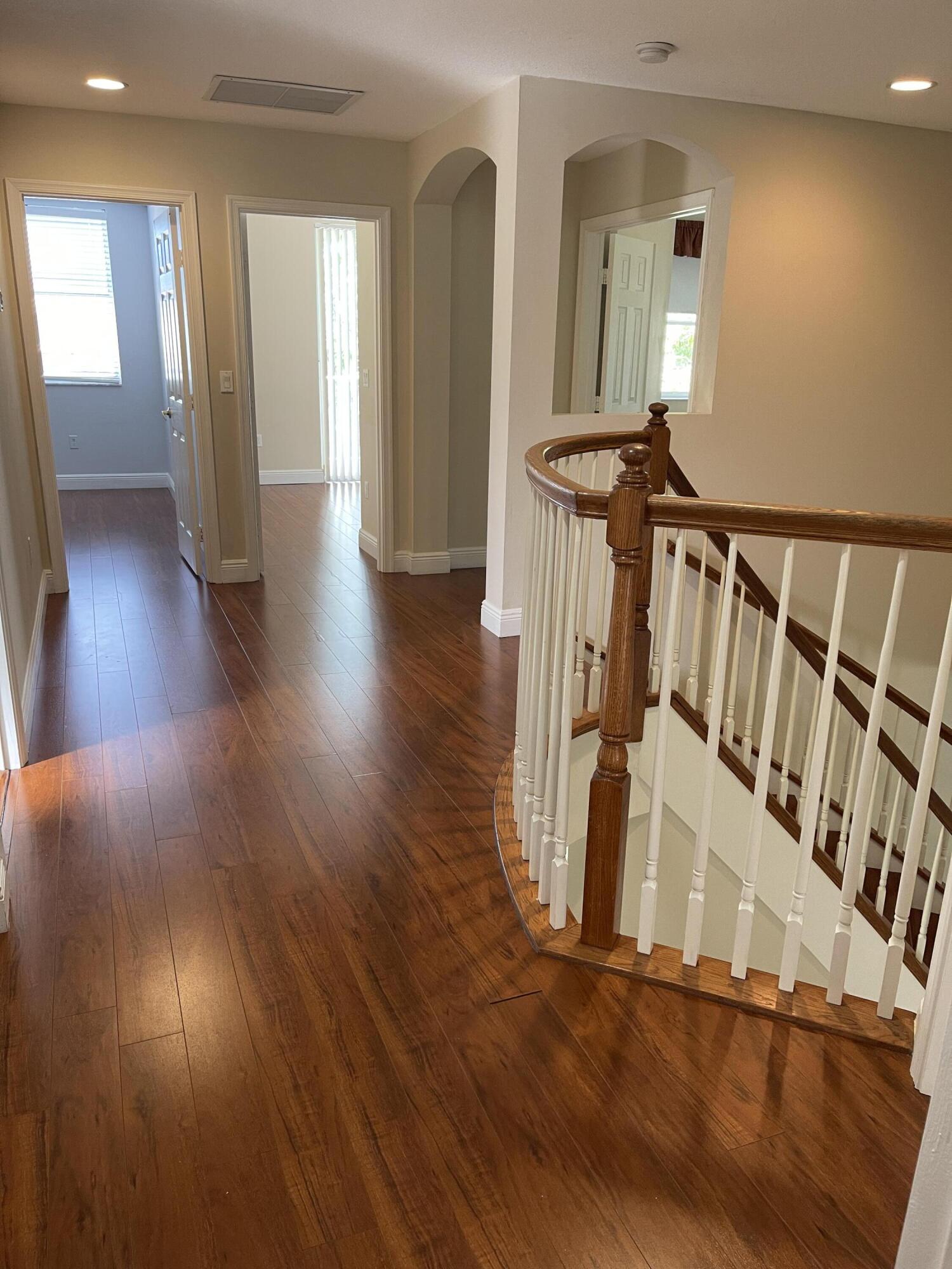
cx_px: 476
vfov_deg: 69.4
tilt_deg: -17.4
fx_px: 917
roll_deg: -1.3
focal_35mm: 25
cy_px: 634
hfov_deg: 54.9
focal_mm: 5.1
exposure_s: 1/60
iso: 125
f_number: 1.6
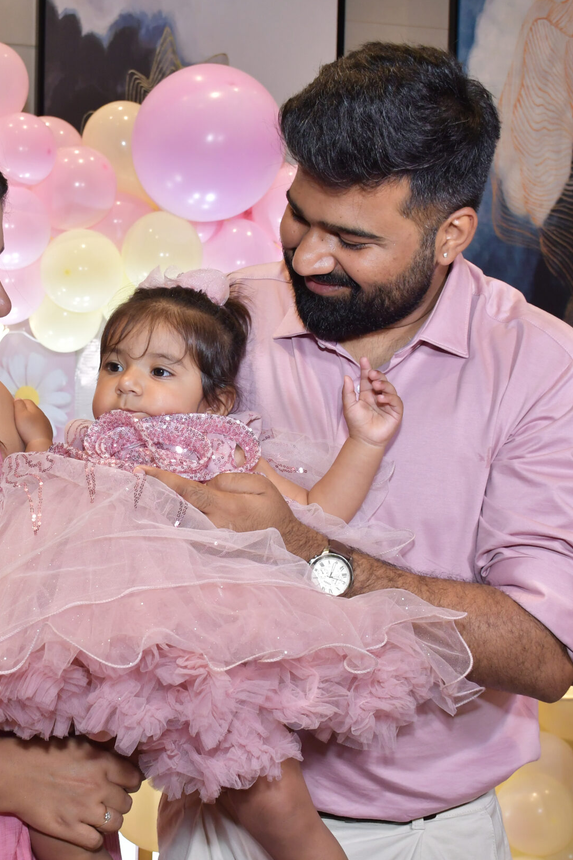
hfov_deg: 22.0
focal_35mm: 61
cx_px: 140
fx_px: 1457
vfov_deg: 32.9
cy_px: 438
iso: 800
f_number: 6.3
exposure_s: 1/160
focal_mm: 26
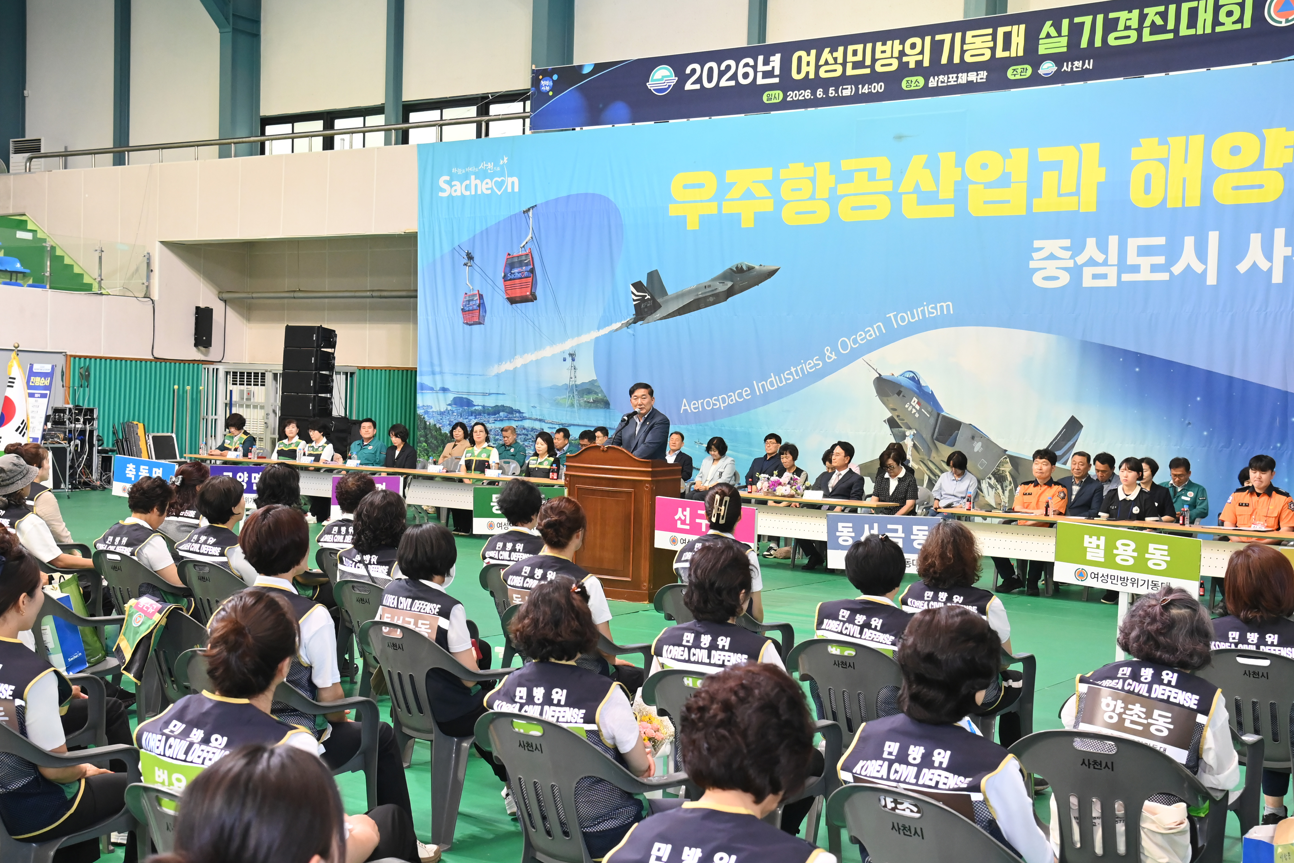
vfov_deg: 33.4
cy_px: 432
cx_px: 647
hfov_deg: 48.5
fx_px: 1438
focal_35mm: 40
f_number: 6.3
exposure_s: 1/250
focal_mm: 40
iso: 4000
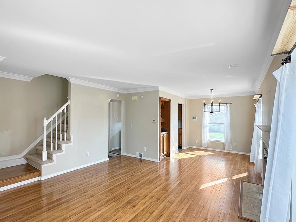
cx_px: 147
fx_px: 137
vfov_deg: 78.1
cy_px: 114
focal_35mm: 16
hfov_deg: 94.5
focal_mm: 2.22
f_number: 2.2
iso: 100
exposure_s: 1/120
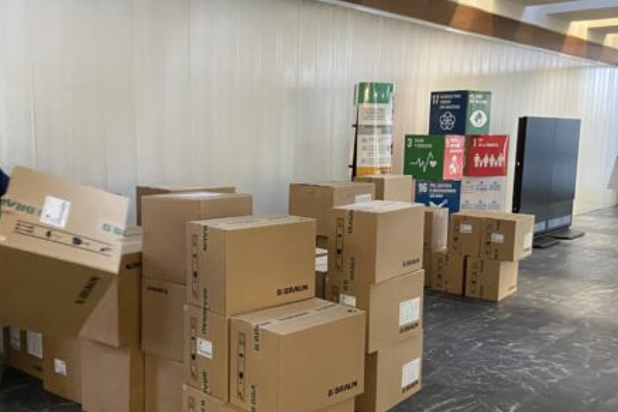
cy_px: 244
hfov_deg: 49.5
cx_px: 281
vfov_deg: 34.1
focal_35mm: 39
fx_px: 669
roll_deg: -0.6
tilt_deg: -10.2
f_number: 1.8
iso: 500
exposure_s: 1/33
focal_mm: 4.25
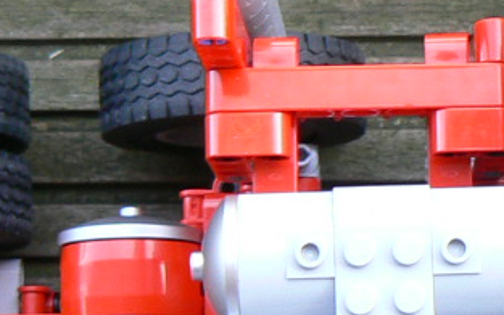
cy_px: 331
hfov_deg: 13.3
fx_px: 2144
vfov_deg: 8.4
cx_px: 399
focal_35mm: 156
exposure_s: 1/50
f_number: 3.2
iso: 80
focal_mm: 6
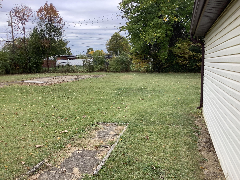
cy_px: 90
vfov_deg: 45.4
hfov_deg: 58.4
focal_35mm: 31
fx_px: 215
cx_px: 120
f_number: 2.4
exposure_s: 1/130
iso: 25
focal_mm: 3.3
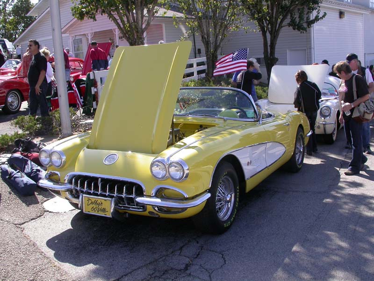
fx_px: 411
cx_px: 187
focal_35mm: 38
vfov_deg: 37.7
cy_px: 140
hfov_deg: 49.0
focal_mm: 7.85
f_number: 6
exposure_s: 1/212
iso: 100
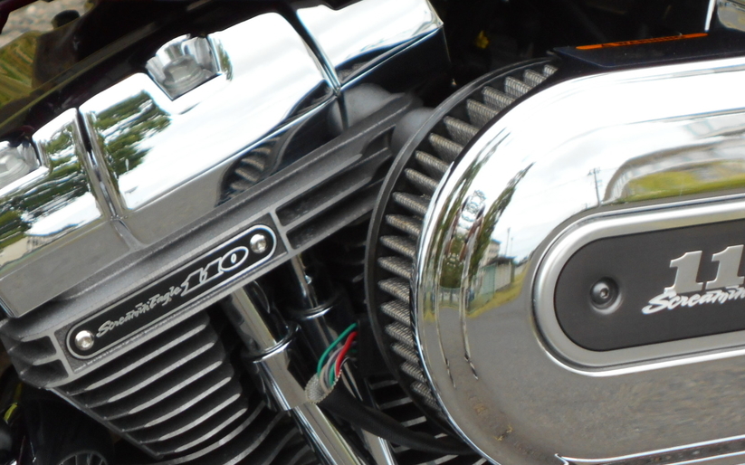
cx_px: 397
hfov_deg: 13.7
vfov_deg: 8.6
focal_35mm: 153
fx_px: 3106
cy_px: 195
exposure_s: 1/250
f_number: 5.5
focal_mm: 17.6
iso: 160
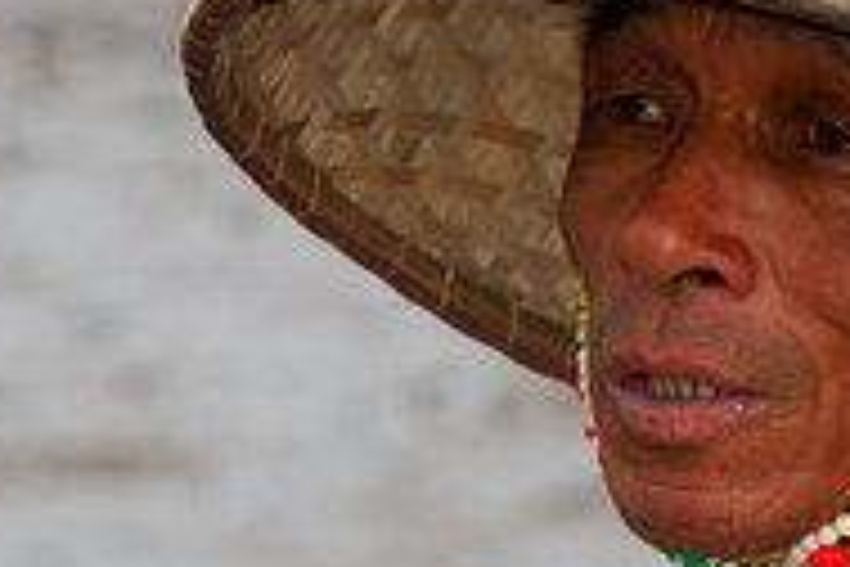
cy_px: 380
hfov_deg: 3.8
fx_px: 12899
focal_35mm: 546
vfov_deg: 2.5
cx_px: 576
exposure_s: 1/90
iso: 200
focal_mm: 135
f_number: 8
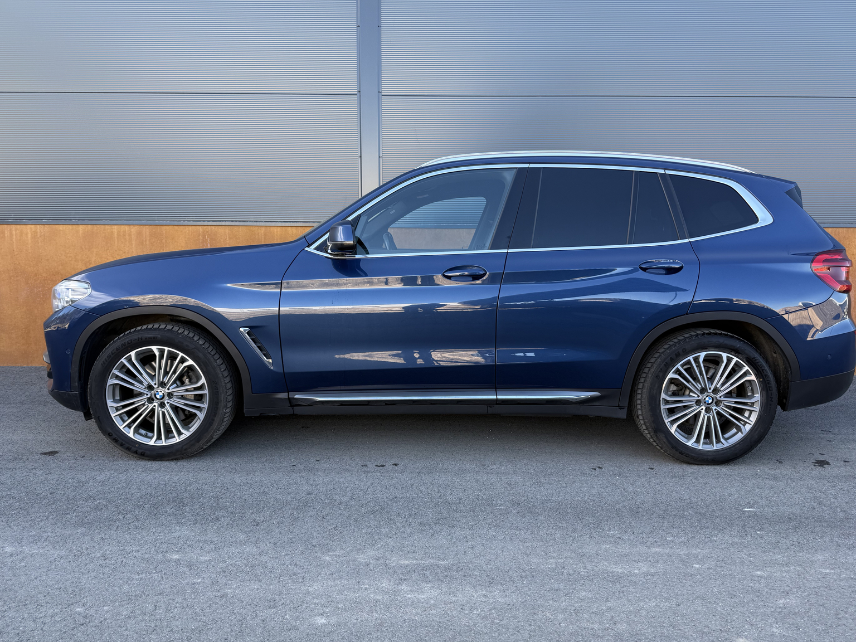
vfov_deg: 54.9
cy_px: 312
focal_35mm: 25
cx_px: 444
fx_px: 618
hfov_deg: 69.4
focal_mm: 6.76
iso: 80
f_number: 1.78
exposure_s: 1/282
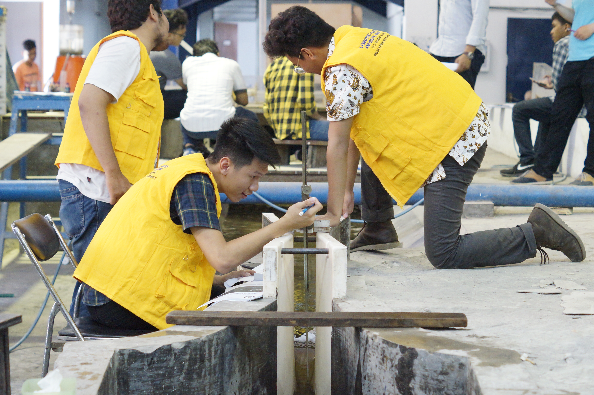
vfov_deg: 18.1
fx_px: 1236
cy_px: 198
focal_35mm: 75
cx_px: 297
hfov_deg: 27.0
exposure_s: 1/100
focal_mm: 50
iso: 3200
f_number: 3.5
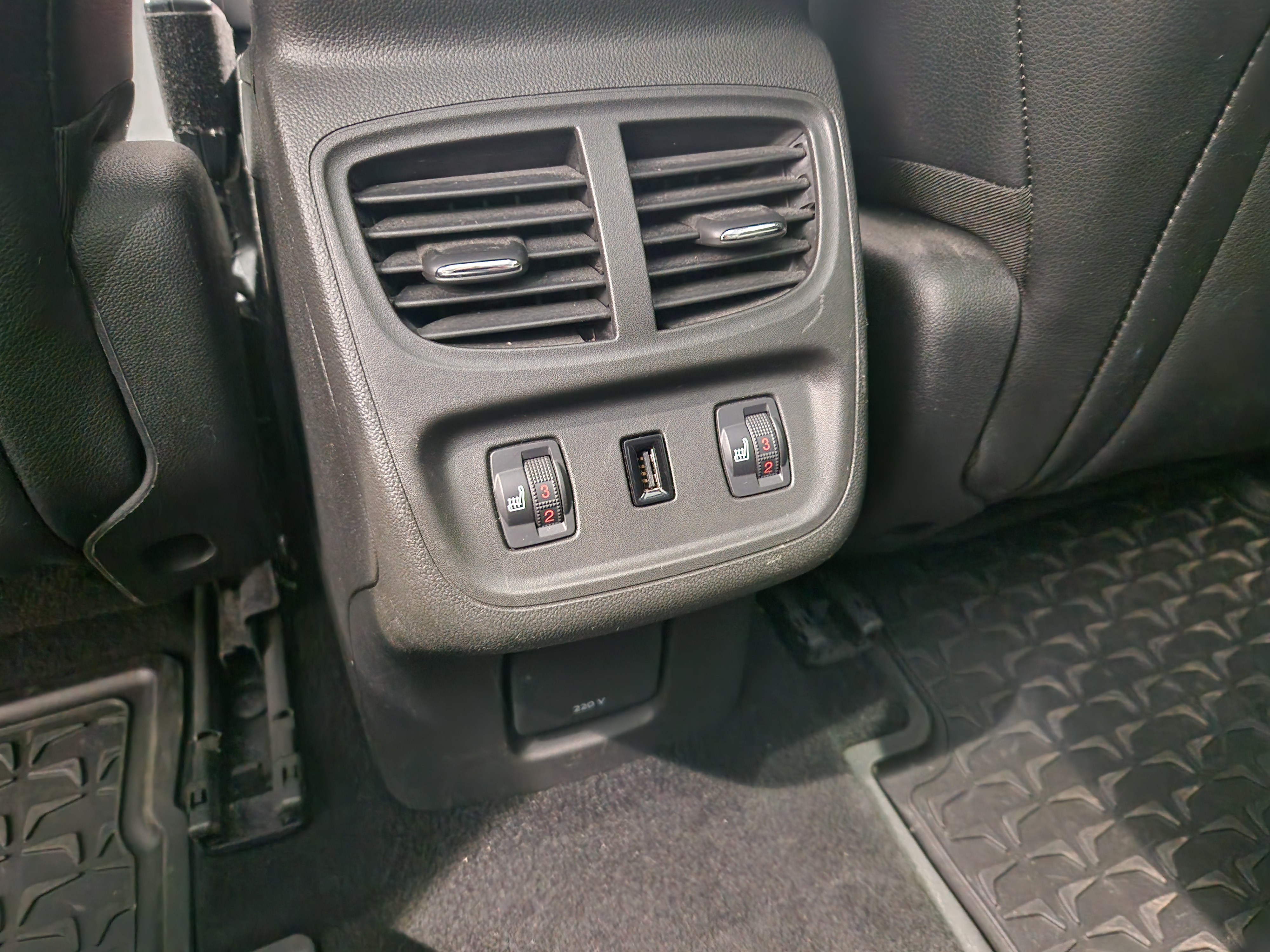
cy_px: 476
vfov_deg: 58.9
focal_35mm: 23
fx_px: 844
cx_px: 635
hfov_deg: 73.9
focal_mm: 5.4
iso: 1250
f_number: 1.8
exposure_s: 1/11
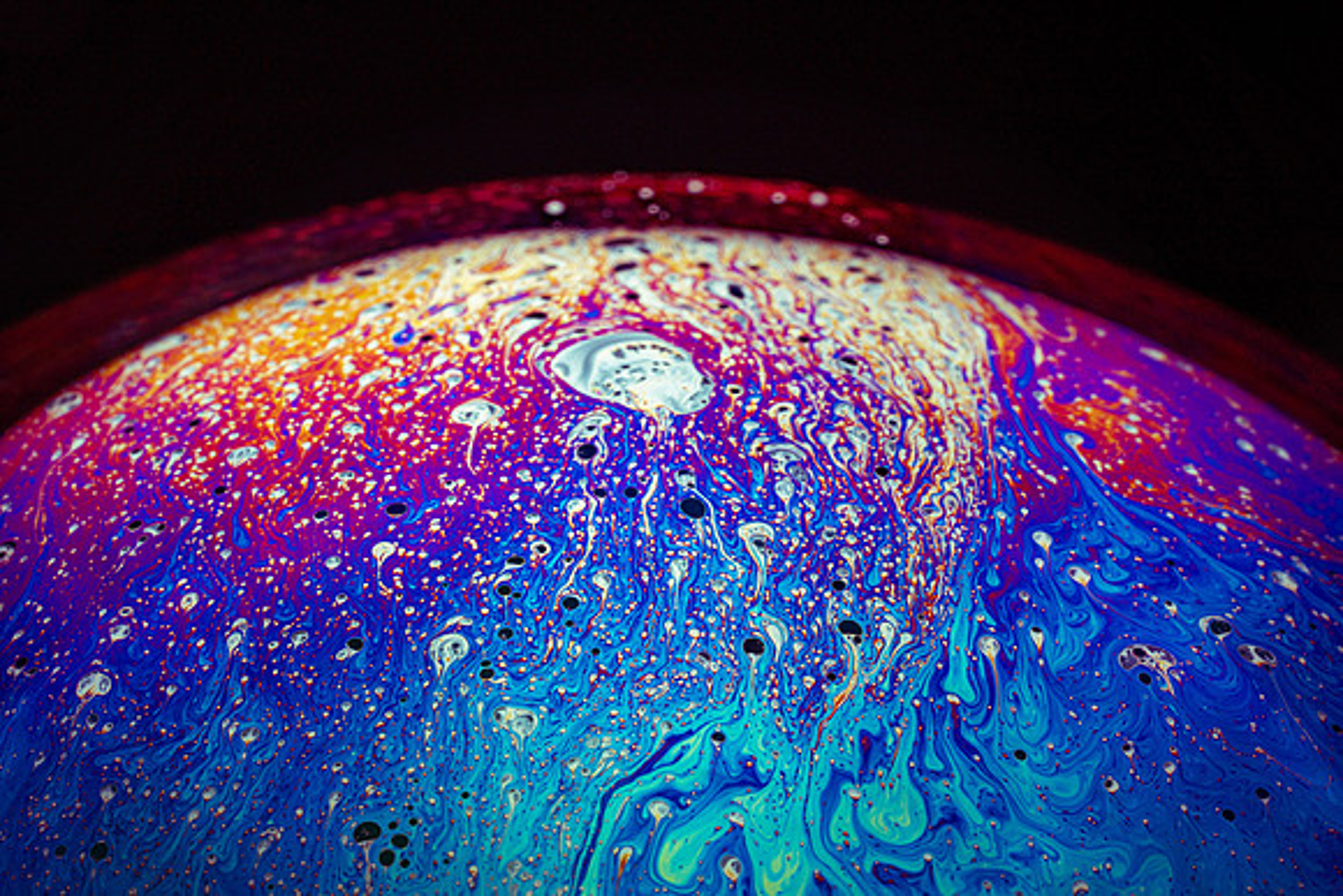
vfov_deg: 15.2
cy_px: 448
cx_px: 672
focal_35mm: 90
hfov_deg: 22.6
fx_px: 3358
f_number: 22
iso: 100
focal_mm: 90
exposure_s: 1/50
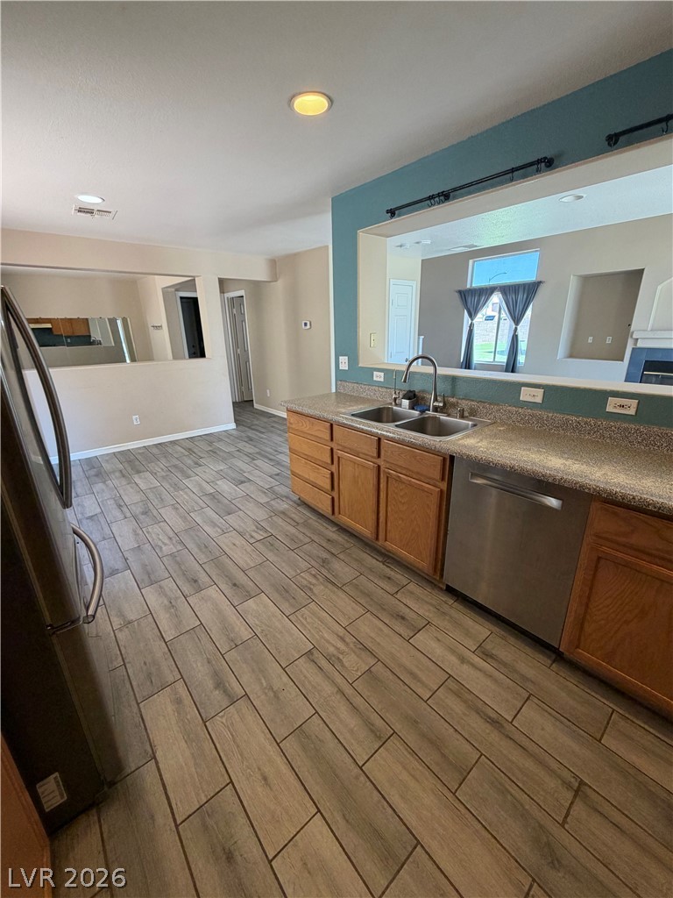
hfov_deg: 85.7
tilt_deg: -17.8
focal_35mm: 14
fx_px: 363
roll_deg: +1.1
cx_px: 336
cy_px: 449
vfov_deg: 102.1
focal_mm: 2.22
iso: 160
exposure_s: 1/60
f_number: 2.2
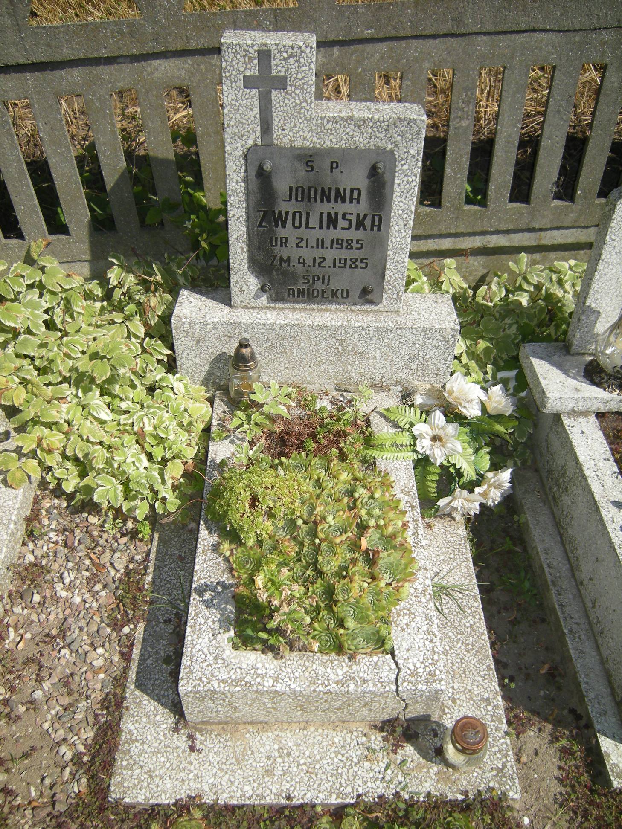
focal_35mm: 28
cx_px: 311
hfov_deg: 49.7
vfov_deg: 63.4
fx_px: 671
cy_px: 414
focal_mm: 4.7
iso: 91
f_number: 5.6
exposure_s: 1/391
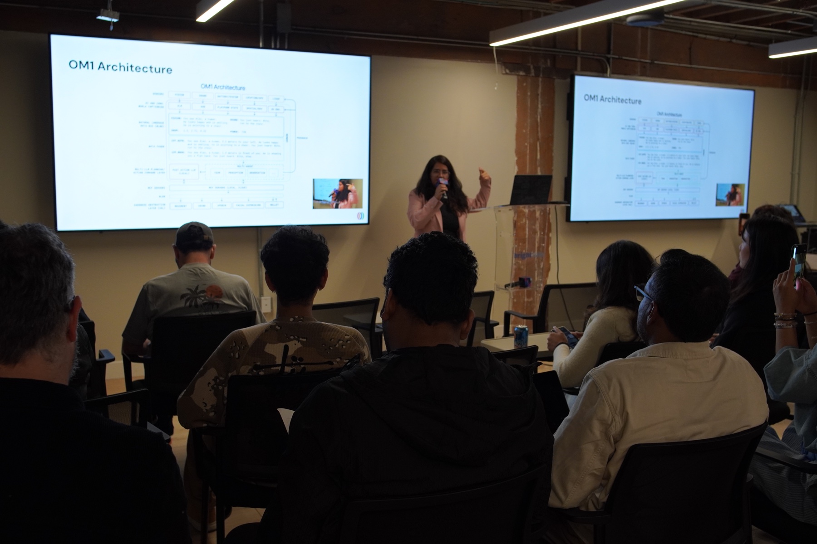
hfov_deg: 55.1
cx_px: 408
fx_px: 783
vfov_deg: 38.4
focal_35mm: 34
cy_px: 272
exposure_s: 1/160
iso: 800
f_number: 4
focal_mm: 23
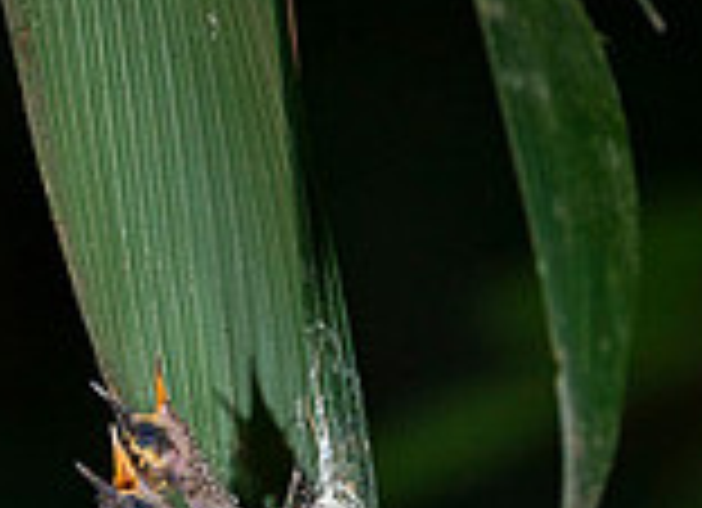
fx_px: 39304
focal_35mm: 1962
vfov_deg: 0.7
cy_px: 714
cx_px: -367
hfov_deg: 1.0
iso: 1250
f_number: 8
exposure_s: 1/250
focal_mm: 500
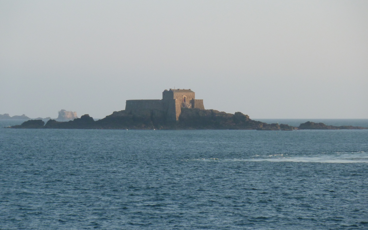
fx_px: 2096
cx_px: 185
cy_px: 94
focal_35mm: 209
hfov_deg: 10.0
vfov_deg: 6.3
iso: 160
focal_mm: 32.1
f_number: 4.5
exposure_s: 1/400
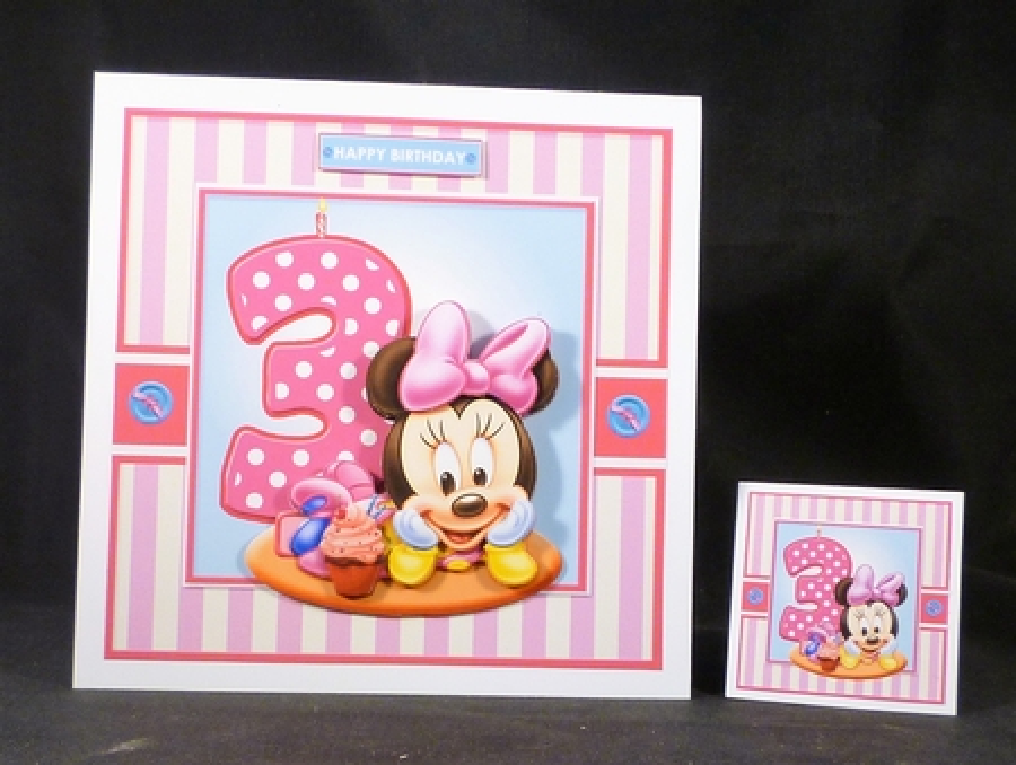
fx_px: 853
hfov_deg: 61.6
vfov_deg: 48.3
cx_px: 508
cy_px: 382
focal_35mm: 29
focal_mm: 5.2
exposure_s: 1/30
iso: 125
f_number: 3.3
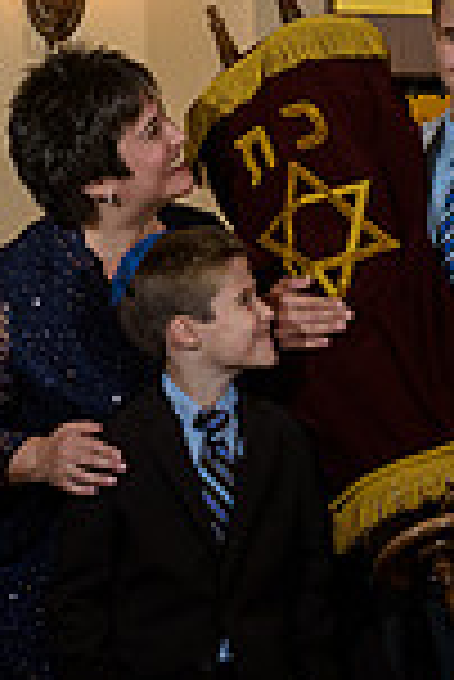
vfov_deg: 11.9
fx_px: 3265
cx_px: 418
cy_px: 351
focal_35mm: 173
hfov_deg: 7.9
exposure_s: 1/125
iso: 800
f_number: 5
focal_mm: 58
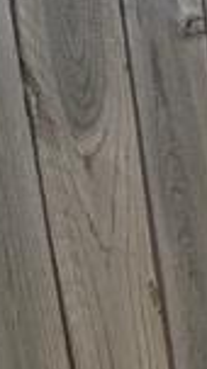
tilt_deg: -10.0
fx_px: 1010
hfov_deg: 6.0
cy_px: 408
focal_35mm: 103
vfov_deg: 19.9
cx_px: 1093
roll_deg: -2.0
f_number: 2.2
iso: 50
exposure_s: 1/1795
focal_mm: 2.22
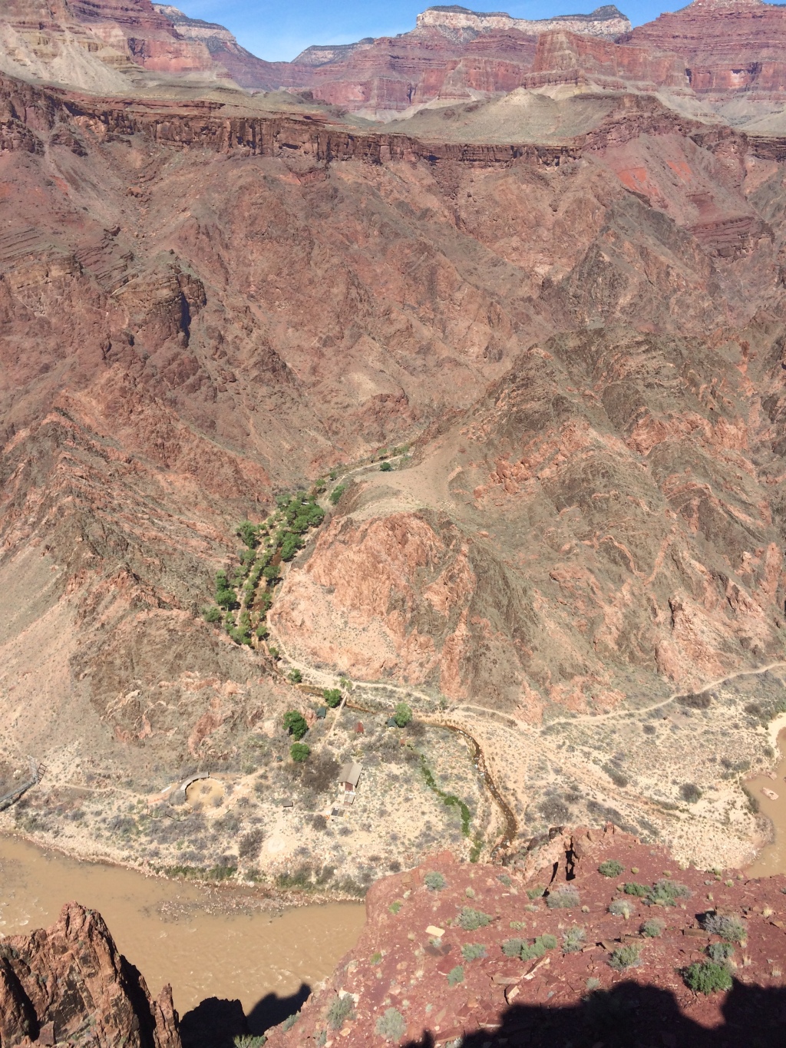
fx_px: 878
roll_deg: +0.5
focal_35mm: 29
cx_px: 393
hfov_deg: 48.2
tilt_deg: -23.4
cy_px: 524
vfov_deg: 61.7
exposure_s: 1/2415
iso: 32
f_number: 2.2
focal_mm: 4.15
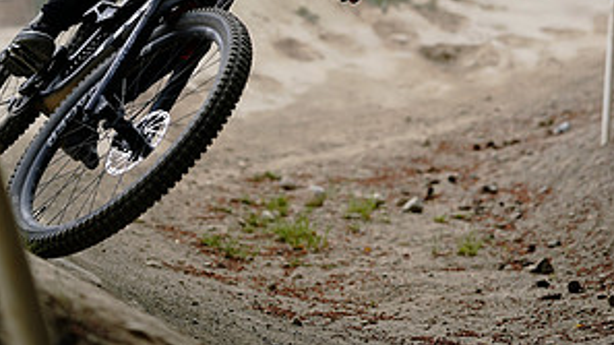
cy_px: -31
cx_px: 308
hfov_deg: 18.5
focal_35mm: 116
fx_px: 1888
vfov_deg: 10.3
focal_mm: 73
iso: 400
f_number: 2.8
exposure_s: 1/1600
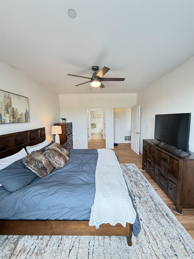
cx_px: 97
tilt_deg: -6.2
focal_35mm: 14
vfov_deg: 102.1
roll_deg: +1.2
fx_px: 105
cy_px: 130
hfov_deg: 85.7
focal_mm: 2.22
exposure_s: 1/60
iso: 320
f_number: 2.2
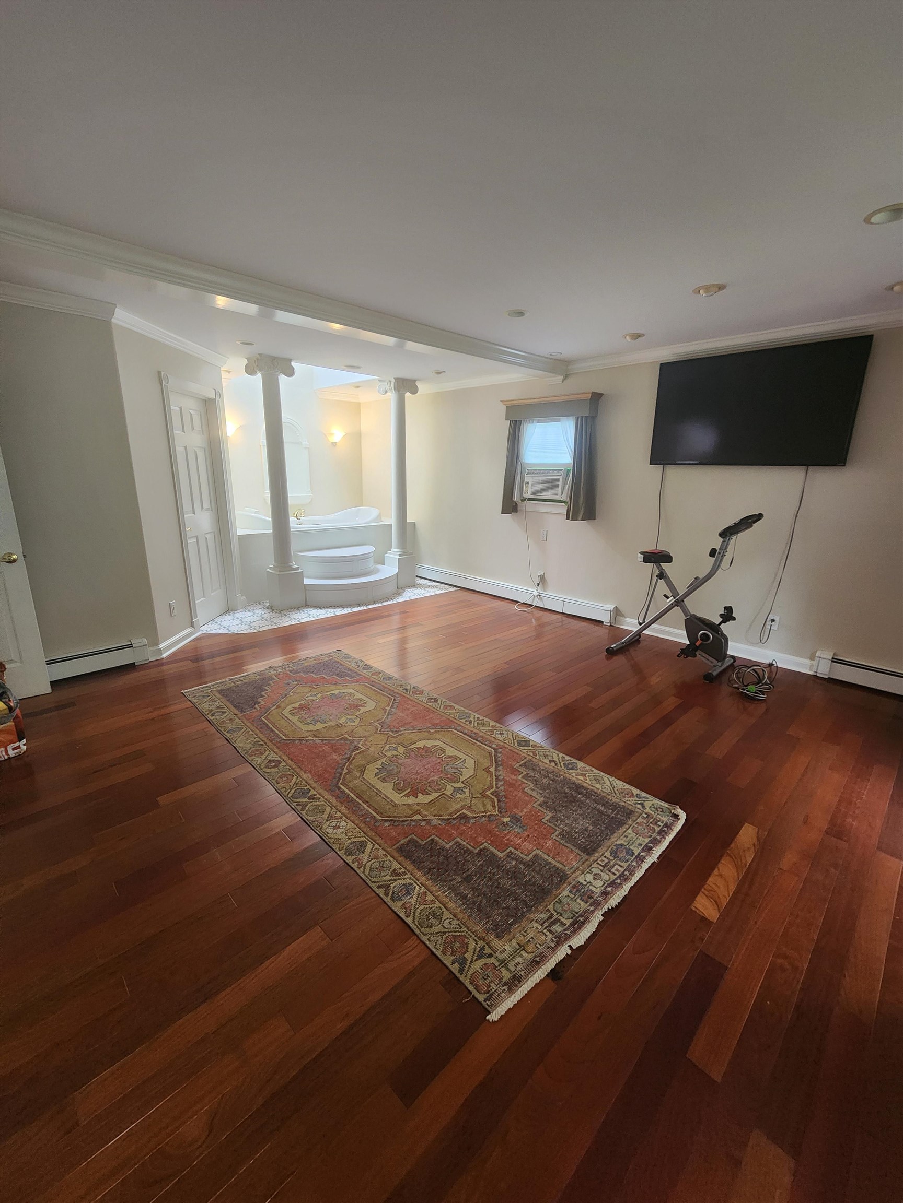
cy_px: 602
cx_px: 452
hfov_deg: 89.9
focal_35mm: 13
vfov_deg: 106.2
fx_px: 452
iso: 320
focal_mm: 2.2
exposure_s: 1/40
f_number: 2.2
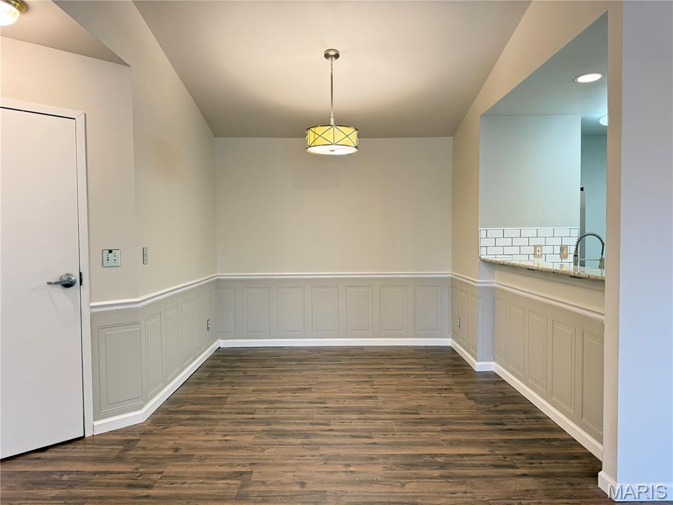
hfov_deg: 71.6
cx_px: 336
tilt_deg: -1.8
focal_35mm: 24
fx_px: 467
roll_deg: -0.1
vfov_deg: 56.8
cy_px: 252
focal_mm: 6.76
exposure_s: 1/60
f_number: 1.78
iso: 250
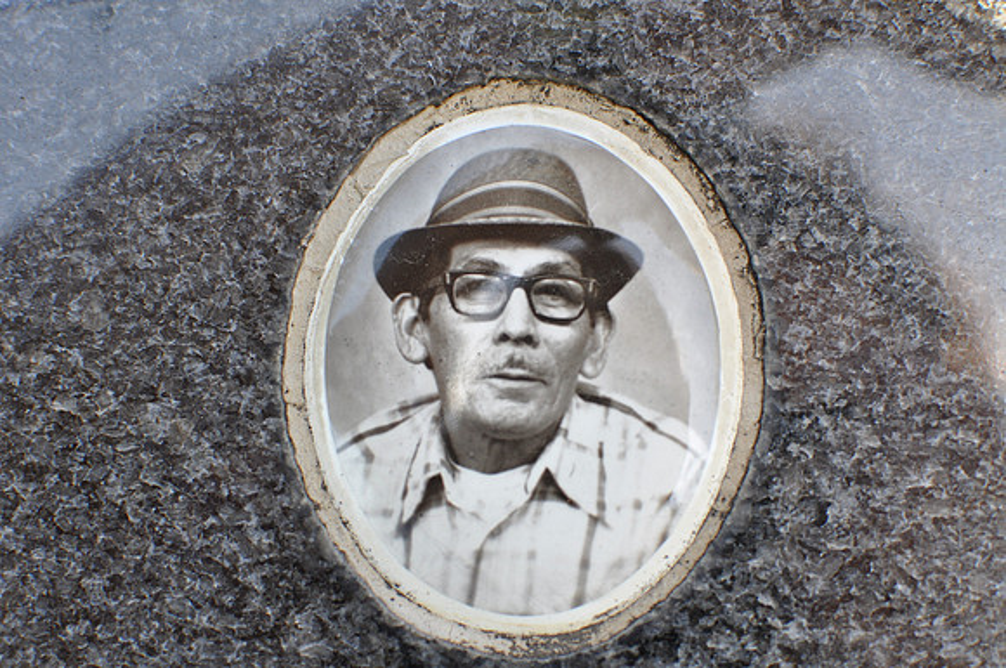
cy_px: 334
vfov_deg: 25.7
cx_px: 503
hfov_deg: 37.9
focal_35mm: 52
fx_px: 1465
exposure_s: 1/80
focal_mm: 35
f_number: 4.5
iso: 400
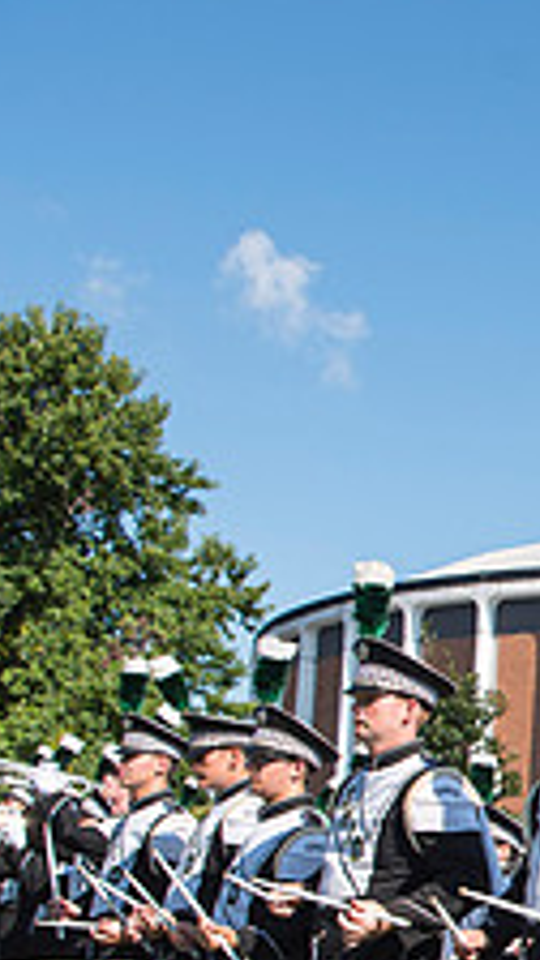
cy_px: 765
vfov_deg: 31.5
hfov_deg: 15.8
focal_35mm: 65
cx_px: 969
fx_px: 1655
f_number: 5.6
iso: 200
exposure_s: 1/1250
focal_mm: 24
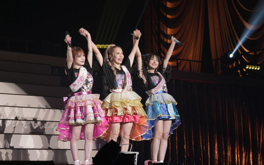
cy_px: 84
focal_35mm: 106
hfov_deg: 19.6
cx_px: 131
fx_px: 763
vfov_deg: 12.3
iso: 500
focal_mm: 103
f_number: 5
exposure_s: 1/400
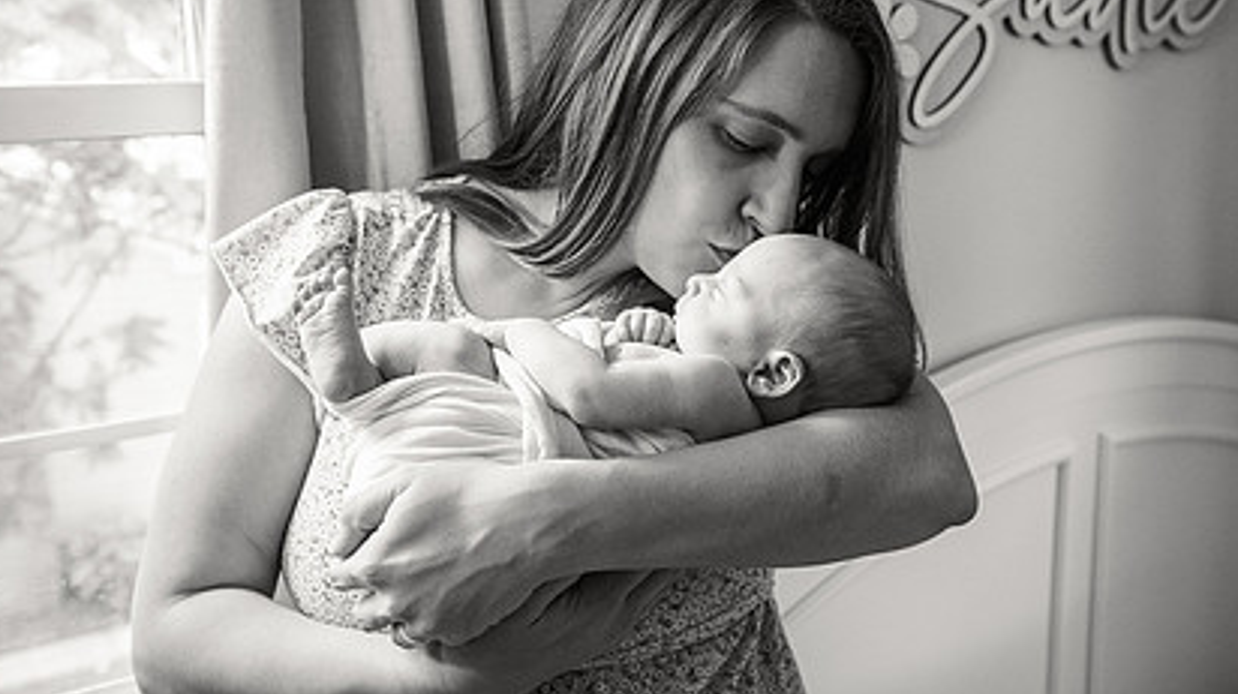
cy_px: 269
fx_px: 1345
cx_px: 634
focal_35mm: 41
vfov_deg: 28.9
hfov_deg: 49.4
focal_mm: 27
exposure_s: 1/125
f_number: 4
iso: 1250
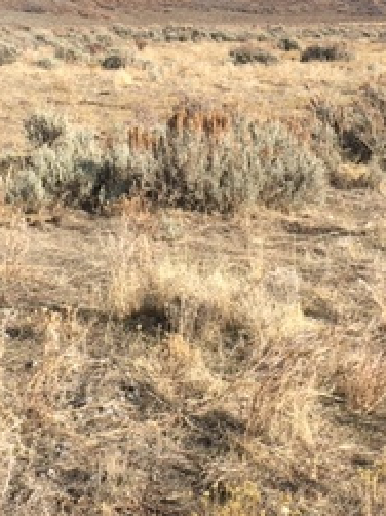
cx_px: 191
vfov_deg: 25.8
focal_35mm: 74
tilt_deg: +1.9
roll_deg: -2.6
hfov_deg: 19.9
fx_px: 1101
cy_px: 90
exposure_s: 1/1326
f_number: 2.2
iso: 25
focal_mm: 4.15
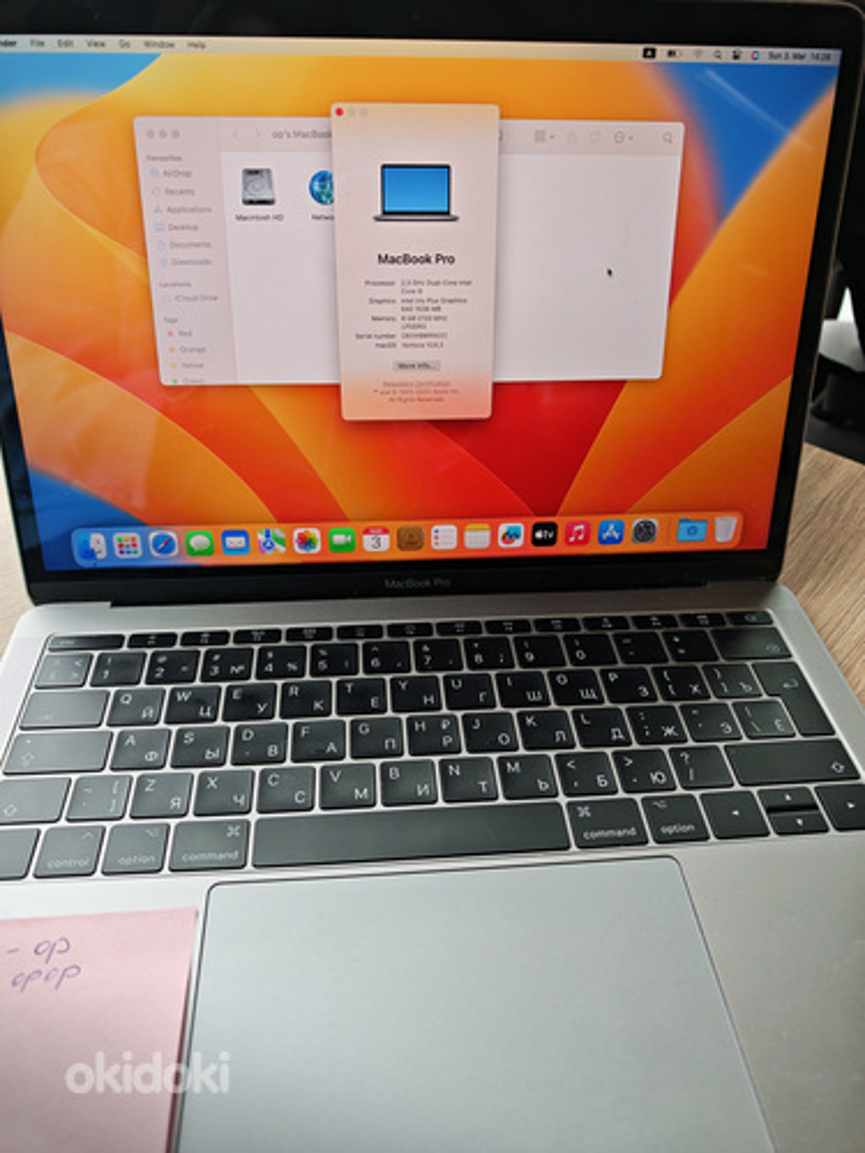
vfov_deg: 71.6
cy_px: 576
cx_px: 432
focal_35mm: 24
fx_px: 800
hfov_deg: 56.8
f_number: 2
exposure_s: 1/200
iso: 100
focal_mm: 6.83
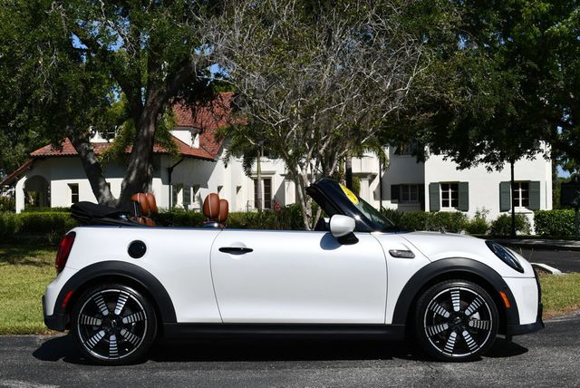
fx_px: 968
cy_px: 194
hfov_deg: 33.4
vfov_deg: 22.7
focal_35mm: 60
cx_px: 290
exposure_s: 1/320
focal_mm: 30
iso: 100
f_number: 9
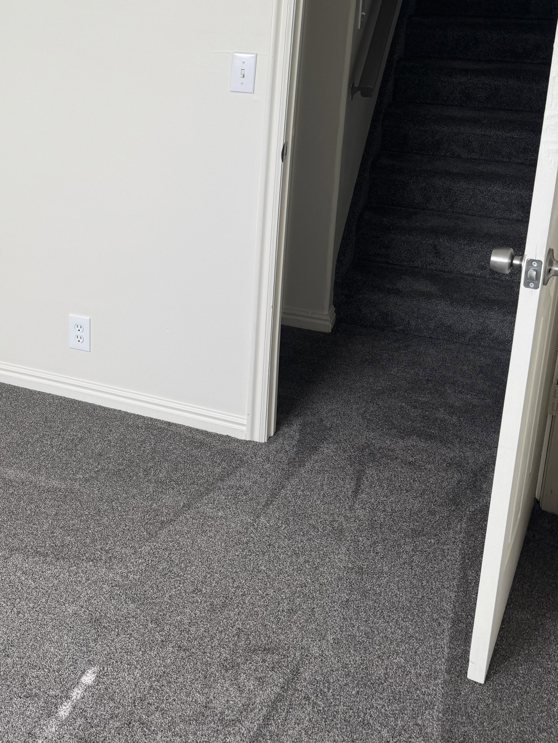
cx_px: 82
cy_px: 198
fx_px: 924
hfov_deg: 32.3
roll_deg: -0.6
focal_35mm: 43
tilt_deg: -15.6
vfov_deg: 42.7
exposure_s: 1/183
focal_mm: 6.76
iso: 64
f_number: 1.78
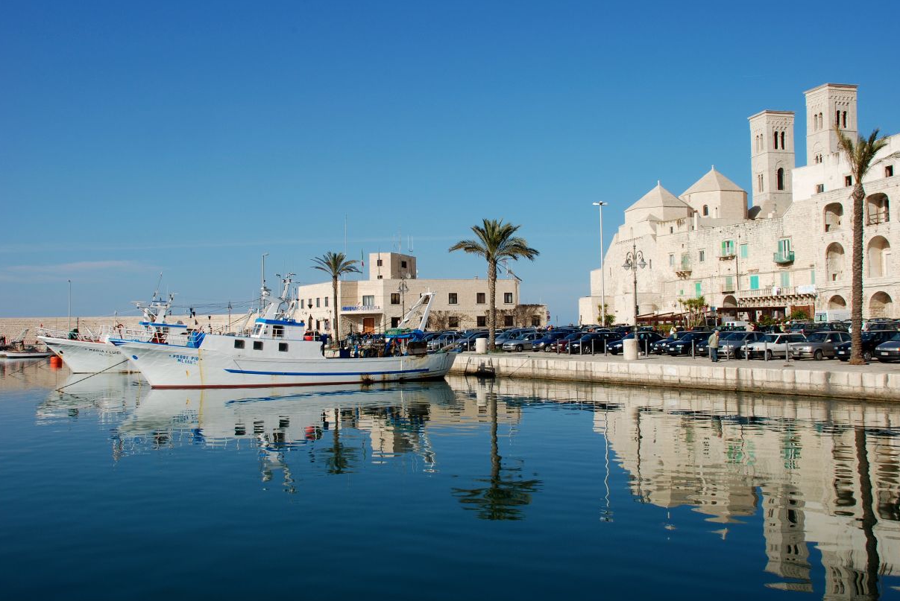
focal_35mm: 35
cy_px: 293
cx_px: 449
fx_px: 876
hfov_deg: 54.4
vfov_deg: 37.9
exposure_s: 1/100
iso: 100
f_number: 14
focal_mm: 22
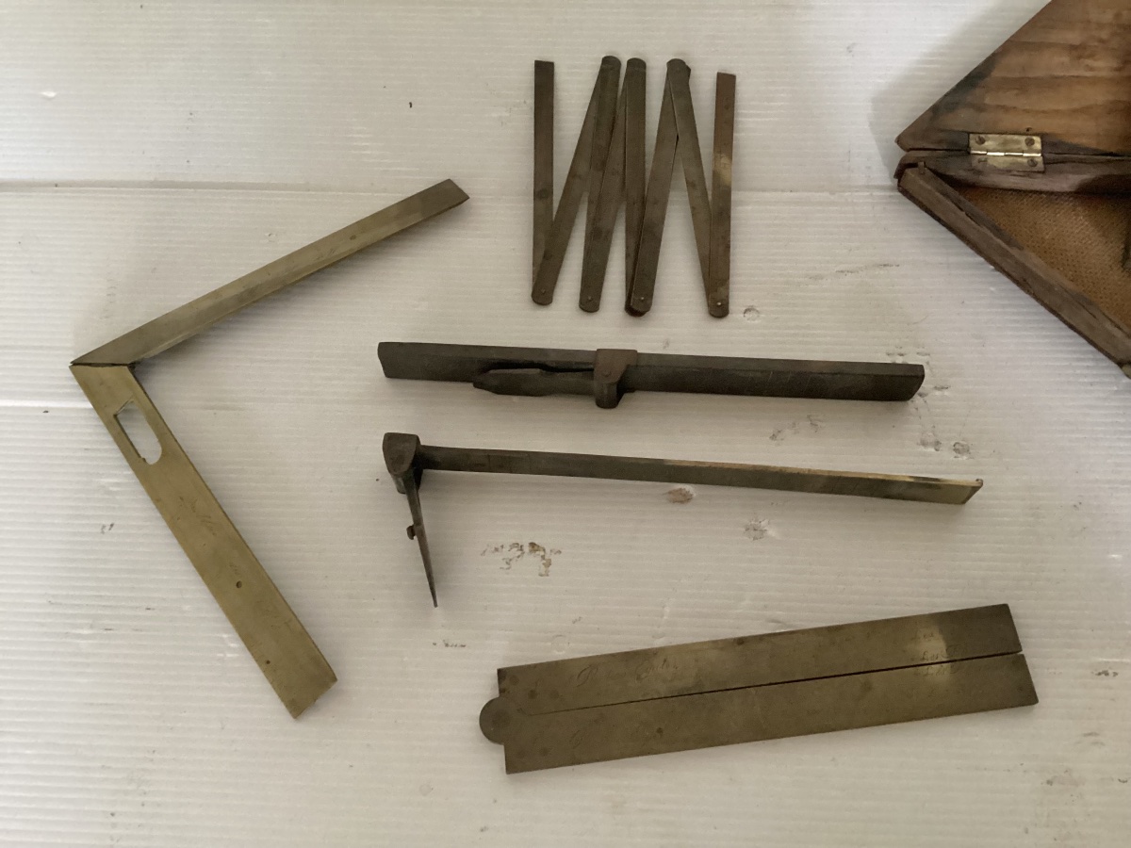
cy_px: 424
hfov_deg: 58.4
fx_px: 1013
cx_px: 566
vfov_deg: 45.4
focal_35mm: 31
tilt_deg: -63.3
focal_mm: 3.3
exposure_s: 1/25
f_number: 2.4
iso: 640
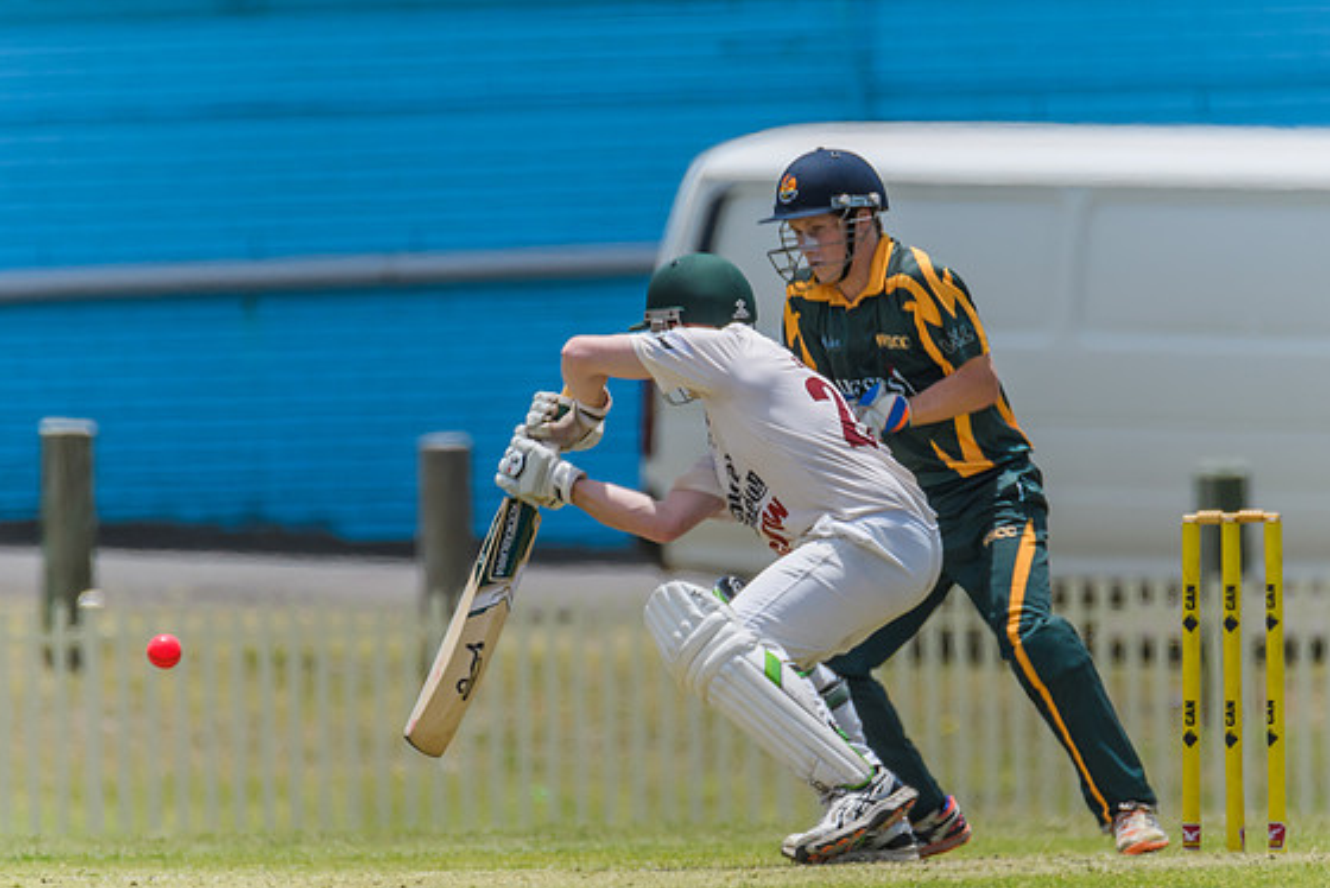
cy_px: 460
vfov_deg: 1.3
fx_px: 40547
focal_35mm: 1097
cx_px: 724
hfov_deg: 1.9
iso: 400
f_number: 6.3
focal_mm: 600
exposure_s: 1/2500
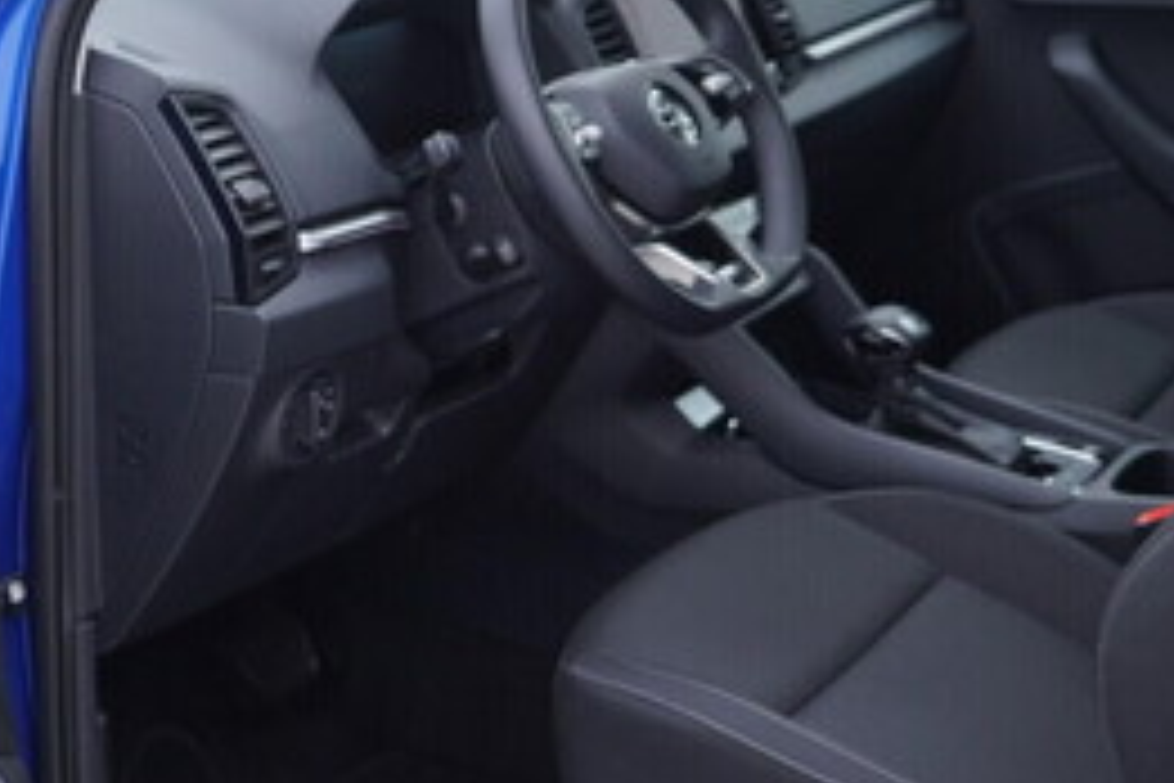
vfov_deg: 17.9
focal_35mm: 76
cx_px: 418
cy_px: 281
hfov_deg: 26.5
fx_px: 2478
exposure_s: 1/40
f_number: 2.8
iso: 125
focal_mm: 24
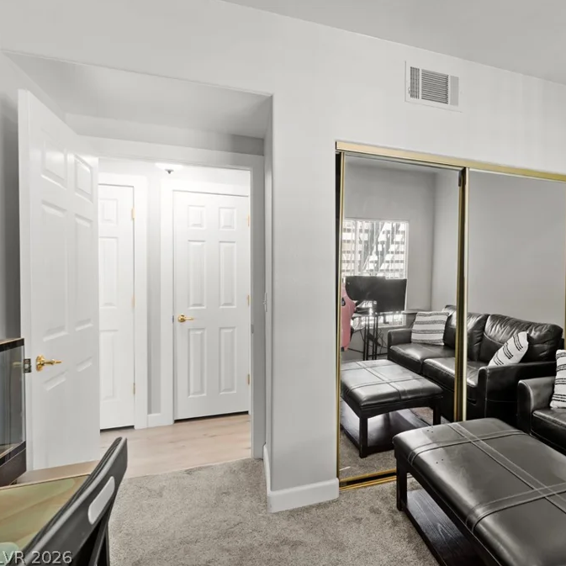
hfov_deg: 65.7
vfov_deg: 69.6
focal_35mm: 22
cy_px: 283
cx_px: 420
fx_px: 407
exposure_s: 1/2.5
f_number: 8
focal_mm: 17
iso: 400
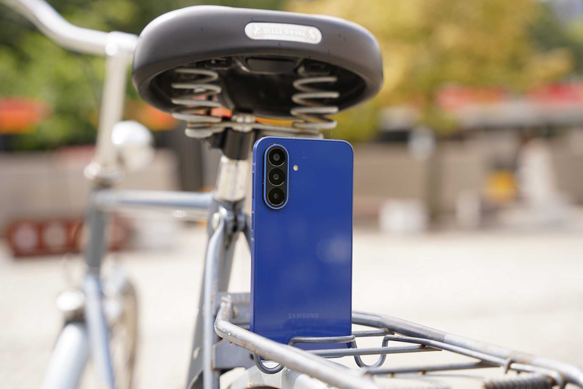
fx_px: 1052
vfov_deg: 20.9
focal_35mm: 65
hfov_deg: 31.0
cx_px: 292
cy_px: 194
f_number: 3.5
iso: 100
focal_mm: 65
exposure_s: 1/400
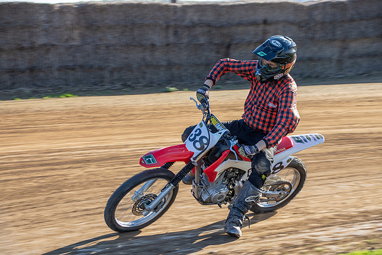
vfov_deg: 11.2
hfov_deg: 16.6
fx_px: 1305
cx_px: 191
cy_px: 128
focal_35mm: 123
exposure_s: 1/250
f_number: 8
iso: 200
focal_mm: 82
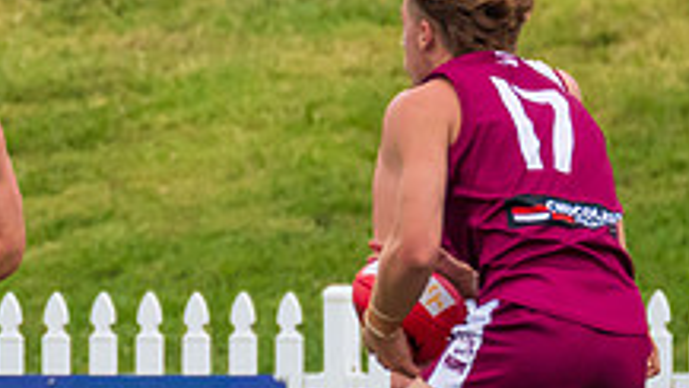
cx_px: 405
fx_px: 56263
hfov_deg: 0.7
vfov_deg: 0.4
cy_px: 318
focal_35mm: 3080
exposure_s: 1/1250
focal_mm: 600
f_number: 6.3
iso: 1000
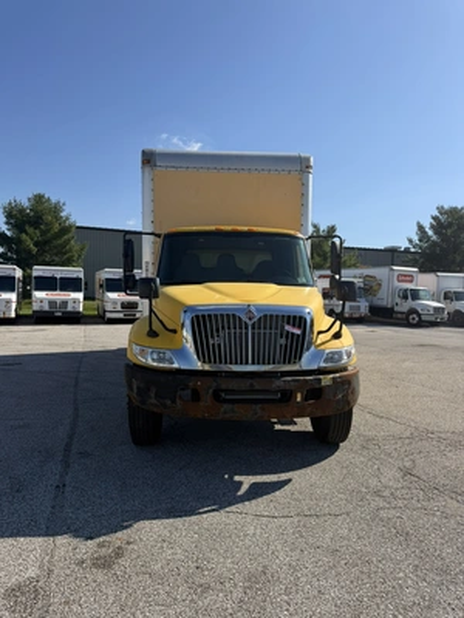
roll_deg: +0.2
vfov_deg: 71.6
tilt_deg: -1.1
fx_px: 429
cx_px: 232
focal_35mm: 24
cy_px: 309
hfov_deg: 56.8
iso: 80
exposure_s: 1/5714
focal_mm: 6.76
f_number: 1.78
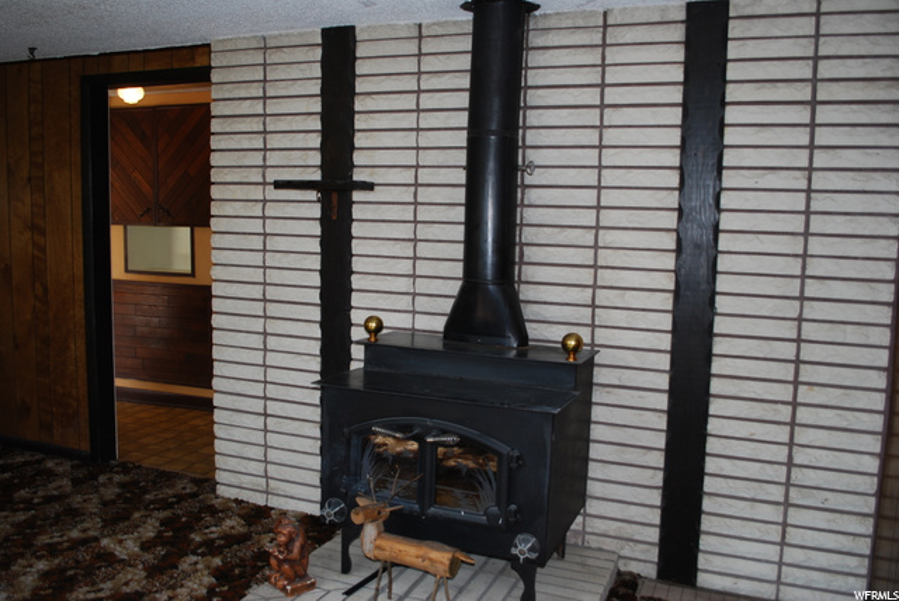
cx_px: 450
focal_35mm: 30
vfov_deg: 43.7
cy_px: 300
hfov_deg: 61.9
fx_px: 750
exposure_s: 1/60
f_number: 3.8
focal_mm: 20
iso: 200
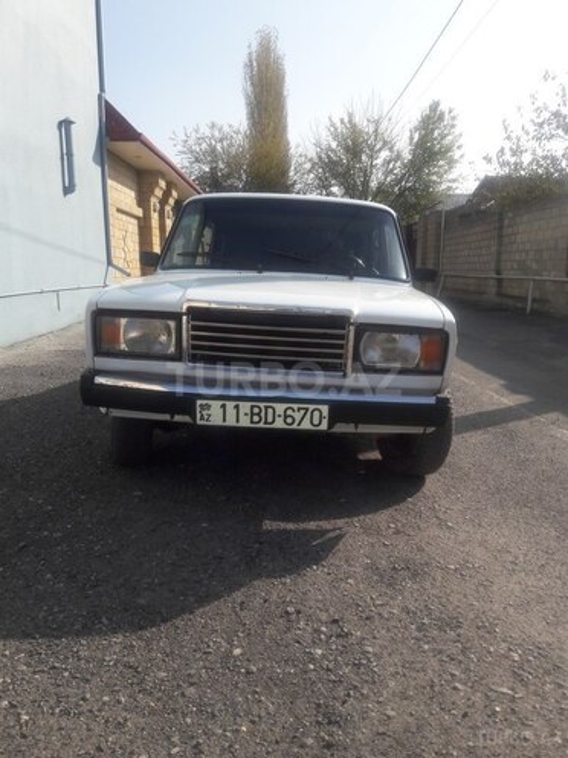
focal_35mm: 28
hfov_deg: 49.7
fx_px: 613
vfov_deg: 63.4
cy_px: 379
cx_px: 284
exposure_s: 1/1435
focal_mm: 3.7
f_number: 1.9
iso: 40
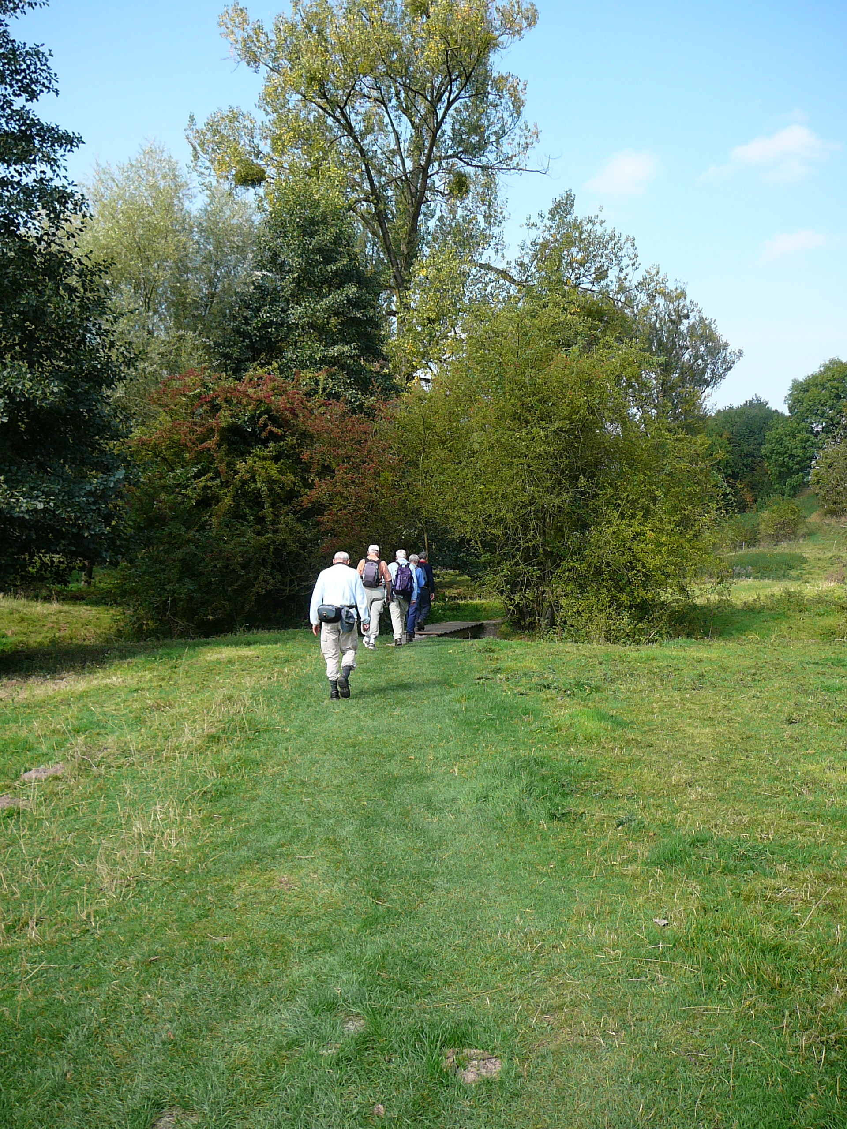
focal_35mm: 35
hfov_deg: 40.7
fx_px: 1142
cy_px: 564
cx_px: 424
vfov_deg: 52.6
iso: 80
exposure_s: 1/500
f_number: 2.8
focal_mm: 5.2
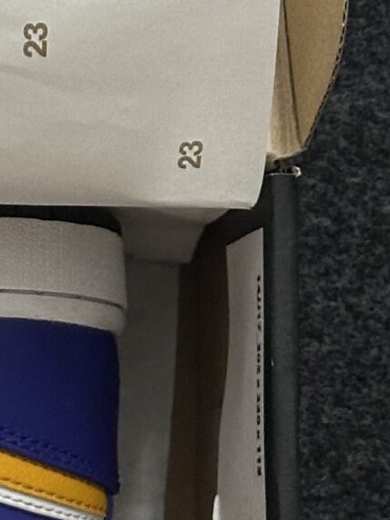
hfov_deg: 6.7
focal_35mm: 216
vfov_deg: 9.1
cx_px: -381
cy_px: 132
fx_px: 3244
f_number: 1.78
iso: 250
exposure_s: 1/58
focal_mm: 6.86
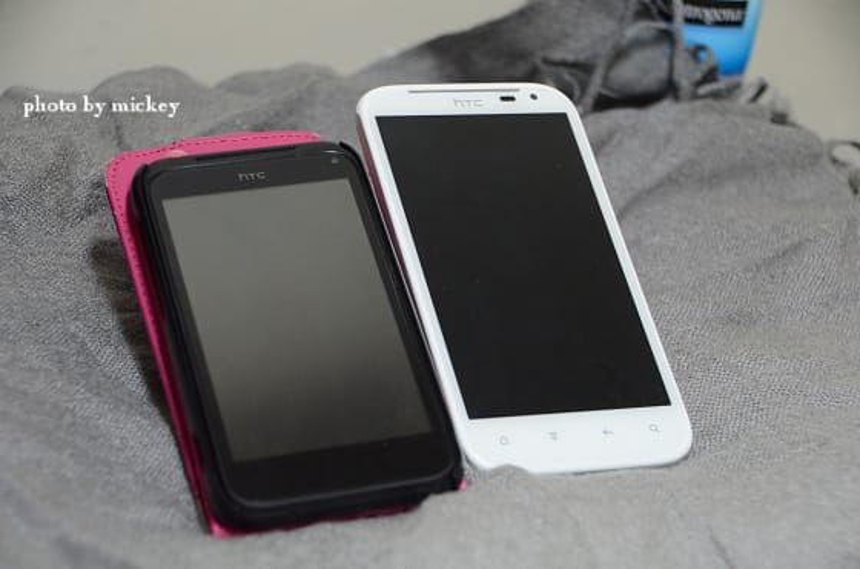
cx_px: 430
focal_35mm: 105
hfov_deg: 19.5
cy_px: 284
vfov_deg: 13.0
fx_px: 2501
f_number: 5.3
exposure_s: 1/60
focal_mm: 70
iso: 3200
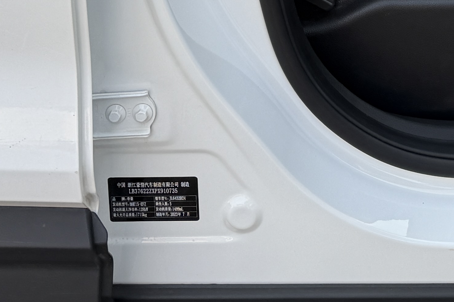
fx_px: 1211
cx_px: 498
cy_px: -306
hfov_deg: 20.3
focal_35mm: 96
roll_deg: +0.1
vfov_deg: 12.5
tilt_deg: -10.4
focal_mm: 6.76
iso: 80
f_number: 1.78
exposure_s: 1/376
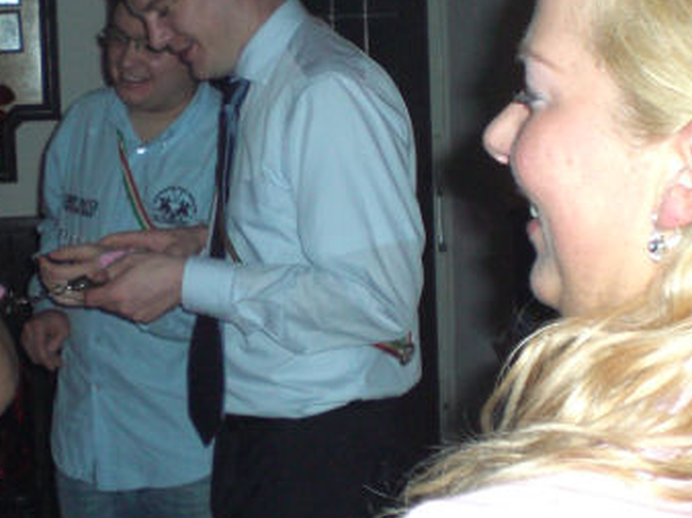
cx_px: 215
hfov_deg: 26.8
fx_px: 1438
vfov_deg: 20.4
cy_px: 186
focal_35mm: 72
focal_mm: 6.3
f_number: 3.1
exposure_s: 1/60
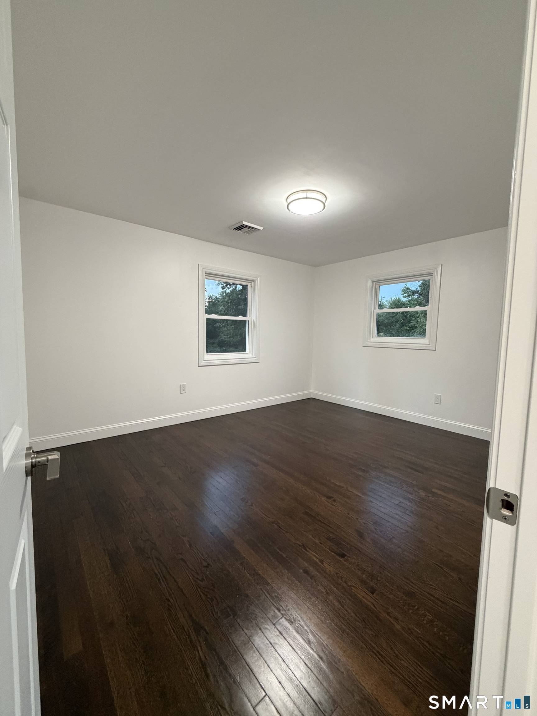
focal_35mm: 14
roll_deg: -1.5
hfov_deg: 85.7
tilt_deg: -4.5
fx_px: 290
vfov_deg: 102.1
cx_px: 268
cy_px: 358
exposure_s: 1/60
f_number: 2.2
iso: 400
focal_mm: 2.22
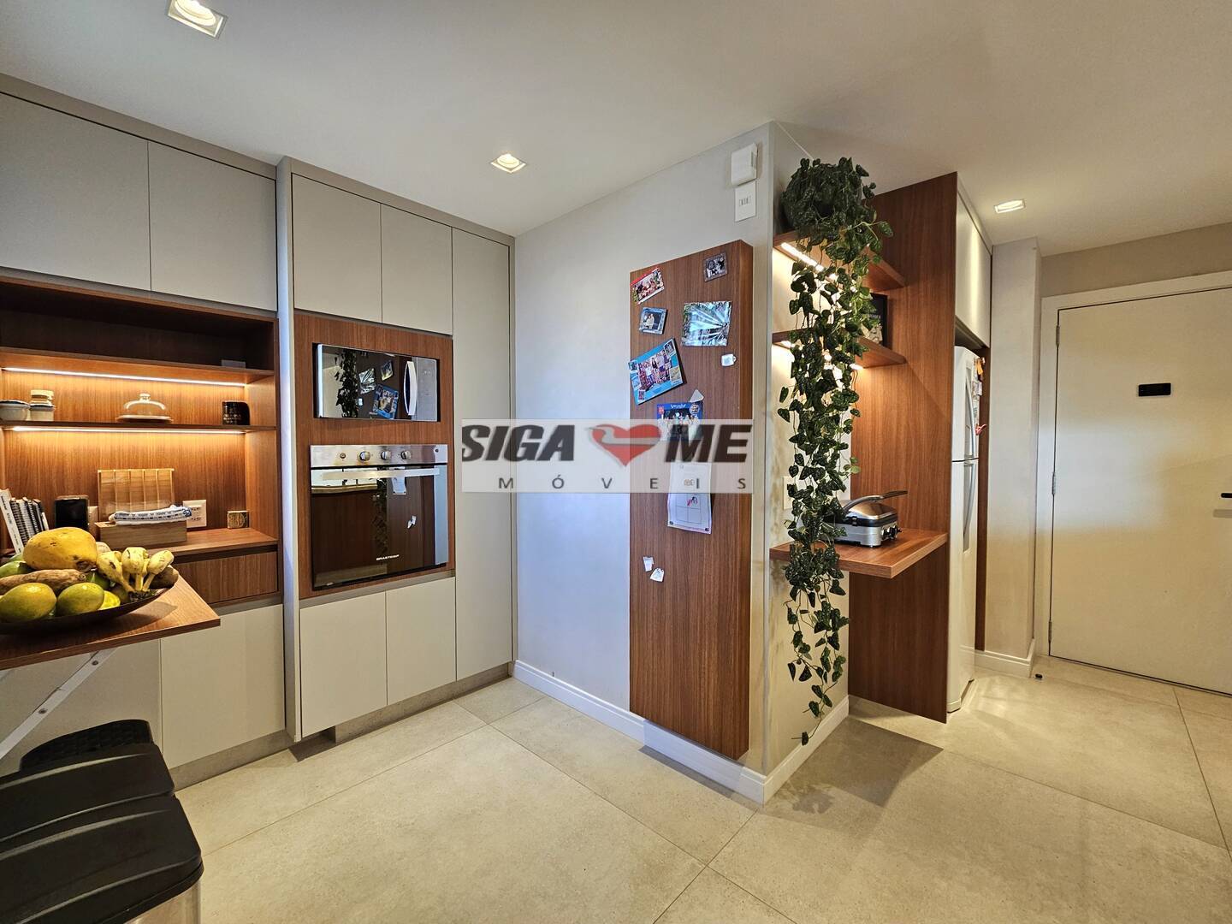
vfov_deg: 89.9
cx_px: 616
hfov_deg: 106.2
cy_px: 462
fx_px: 463
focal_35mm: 13
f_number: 2.2
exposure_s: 1/60.2
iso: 160
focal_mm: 2.2
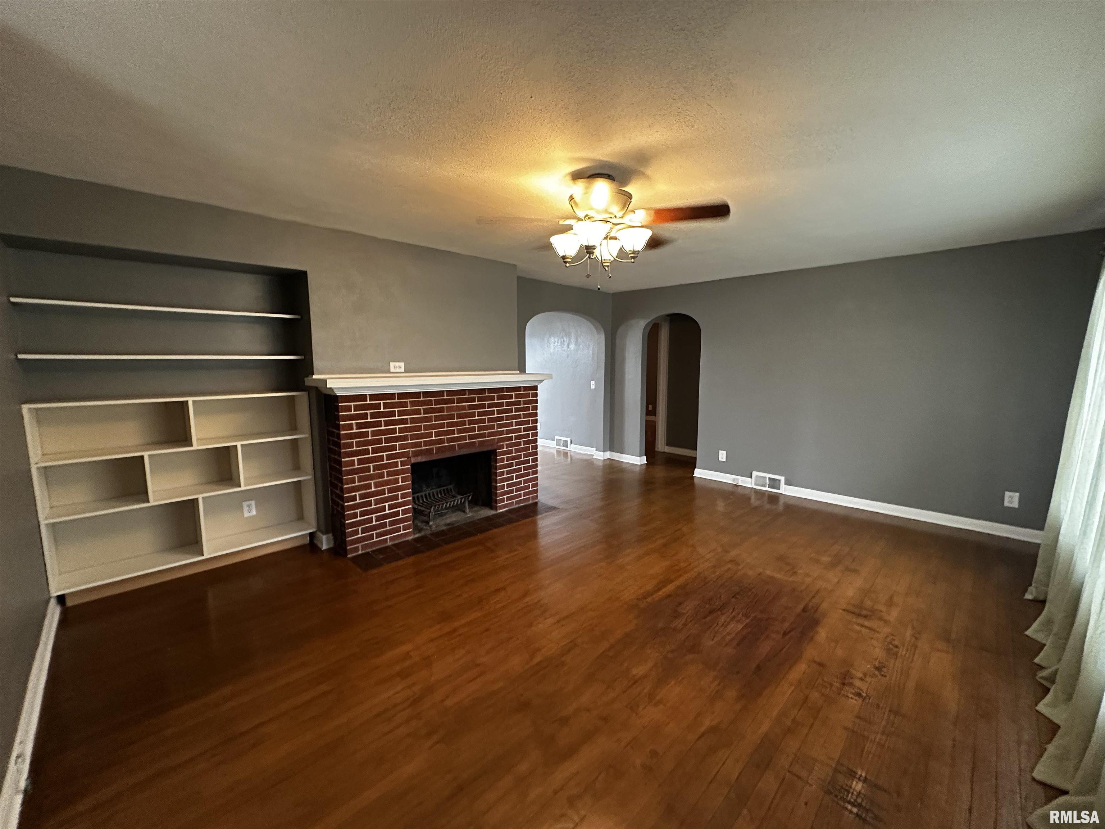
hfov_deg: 102.1
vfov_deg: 85.7
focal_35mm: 14
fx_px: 447
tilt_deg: -6.3
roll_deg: -0.2
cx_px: 552
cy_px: 414
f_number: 2.2
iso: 640
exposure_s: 1/60
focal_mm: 2.22
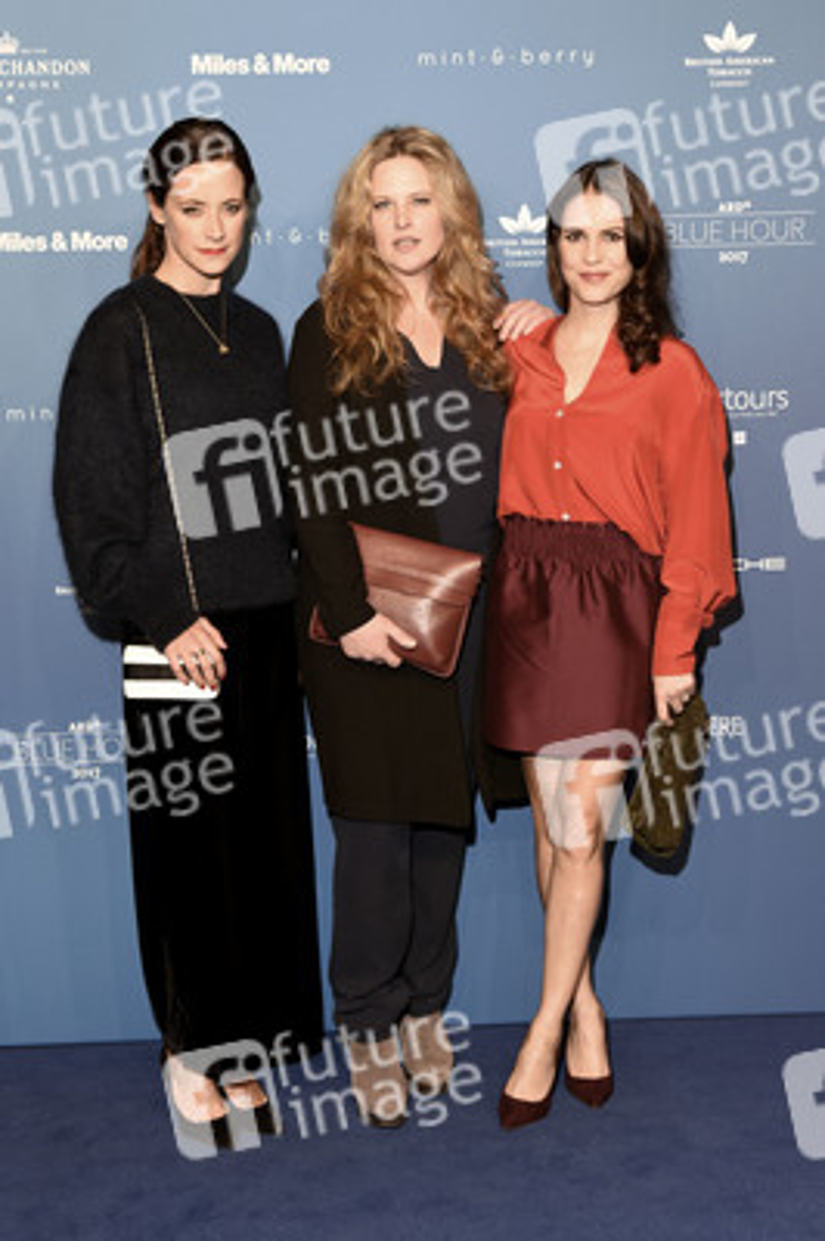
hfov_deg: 25.7
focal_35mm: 52
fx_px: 1808
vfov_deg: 37.9
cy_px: 620
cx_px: 412
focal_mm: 35
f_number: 4
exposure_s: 1/320
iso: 400
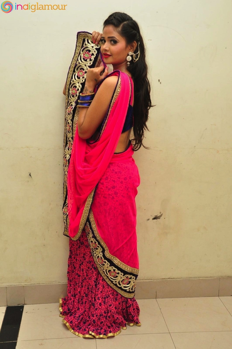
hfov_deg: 31.8
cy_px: 174
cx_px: 116
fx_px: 407
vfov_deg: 46.4
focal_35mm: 42
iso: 1600
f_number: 7.1
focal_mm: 28
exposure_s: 1/125
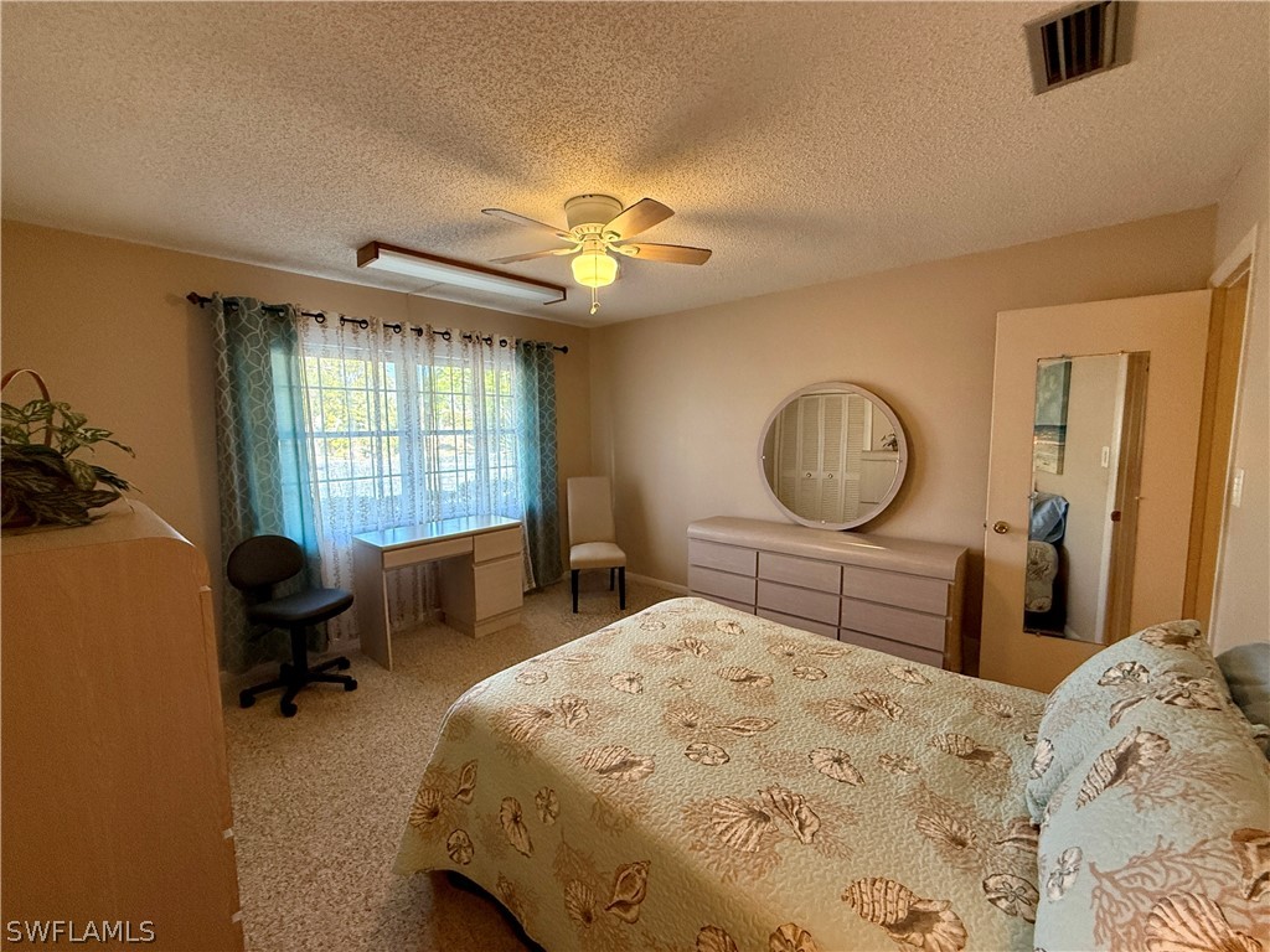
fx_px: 514
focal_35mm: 14
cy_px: 476
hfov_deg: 102.1
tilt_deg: -5.1
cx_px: 635
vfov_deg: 85.7
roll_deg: +0.2
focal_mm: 2.22
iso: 250
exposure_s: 1/120
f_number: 2.2
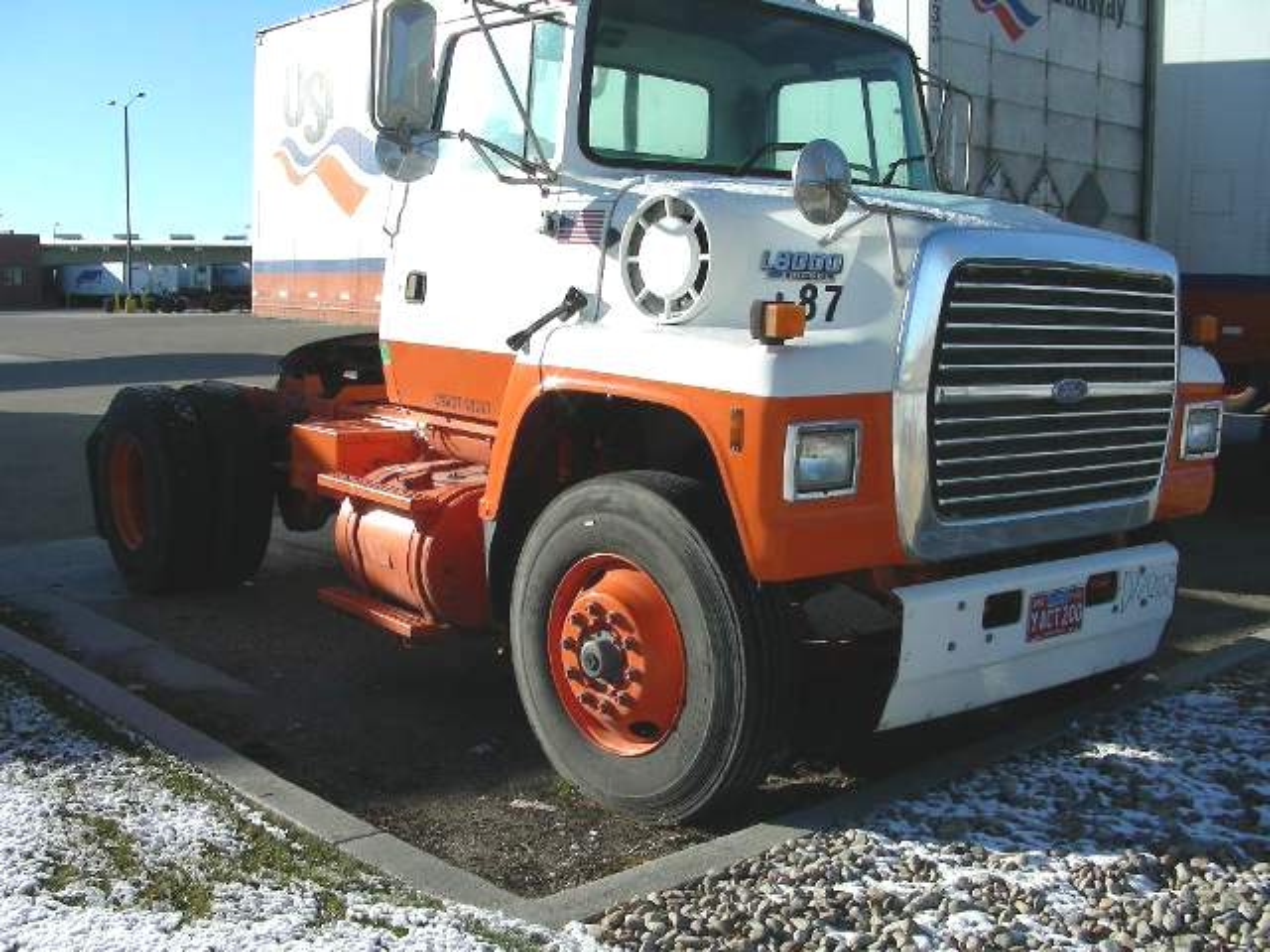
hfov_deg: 49.0
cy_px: 476
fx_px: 1394
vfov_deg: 37.7
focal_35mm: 38
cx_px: 635
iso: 50
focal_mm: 6.3
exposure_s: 1/760
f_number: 4
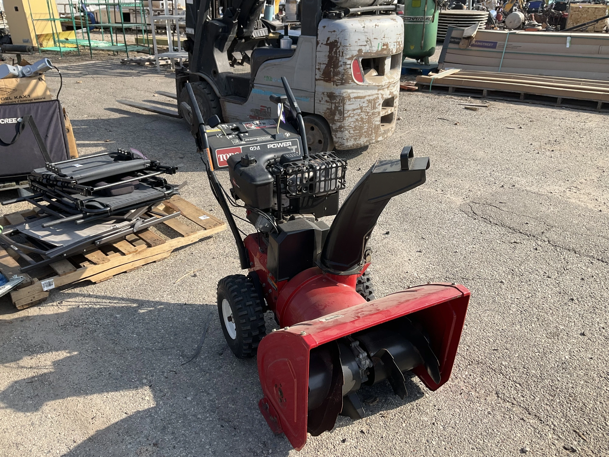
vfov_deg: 48.2
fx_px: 510
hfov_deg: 61.7
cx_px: 304
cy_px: 228
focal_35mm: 29
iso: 25
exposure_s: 1/1035
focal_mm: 3
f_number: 1.8
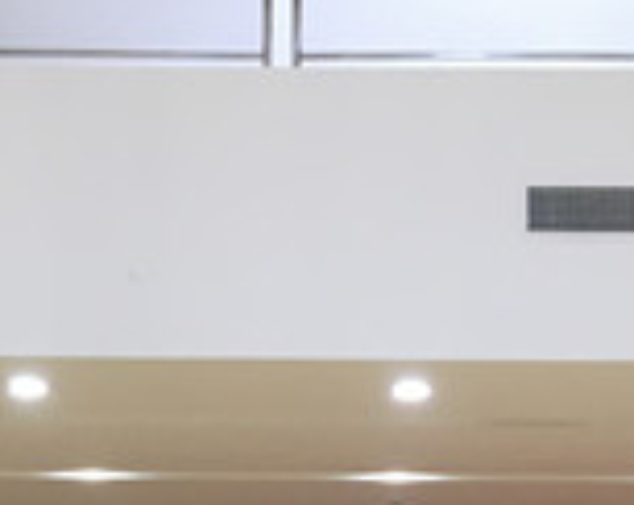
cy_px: 886
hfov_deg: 17.3
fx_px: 2080
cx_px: 311
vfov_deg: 12.7
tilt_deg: -1.2
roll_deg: -1.2
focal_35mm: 111
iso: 40
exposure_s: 1/33
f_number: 2.2
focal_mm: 4.15
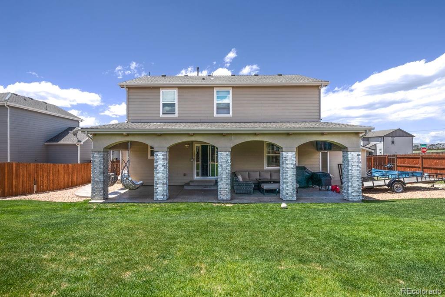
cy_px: 148
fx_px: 223
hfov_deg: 90.0
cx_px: 222
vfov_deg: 67.4
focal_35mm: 18
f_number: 18
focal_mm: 18
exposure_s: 1/125
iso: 200
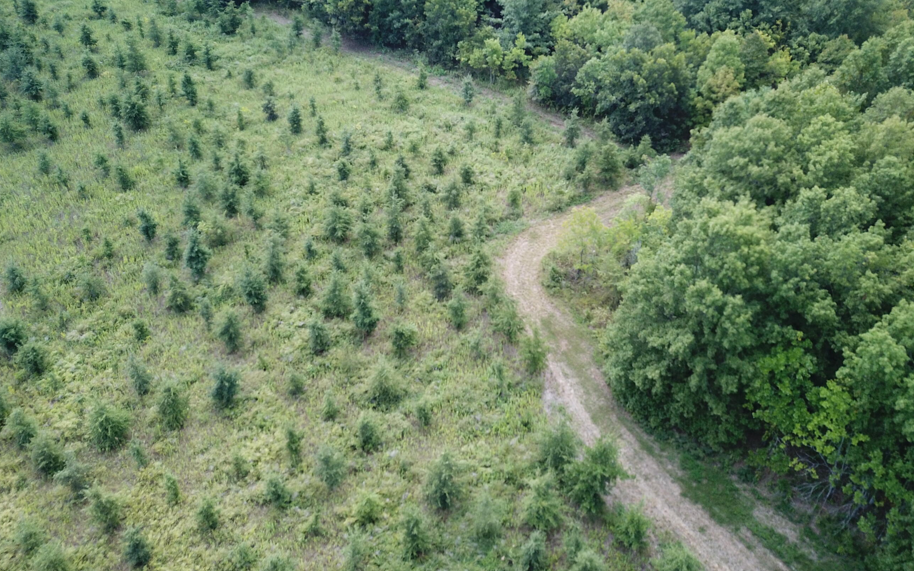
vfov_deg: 39.4
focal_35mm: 32
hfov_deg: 59.6
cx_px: 481
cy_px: 251
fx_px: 797
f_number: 2.2
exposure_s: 1/50
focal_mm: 4.73
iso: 113
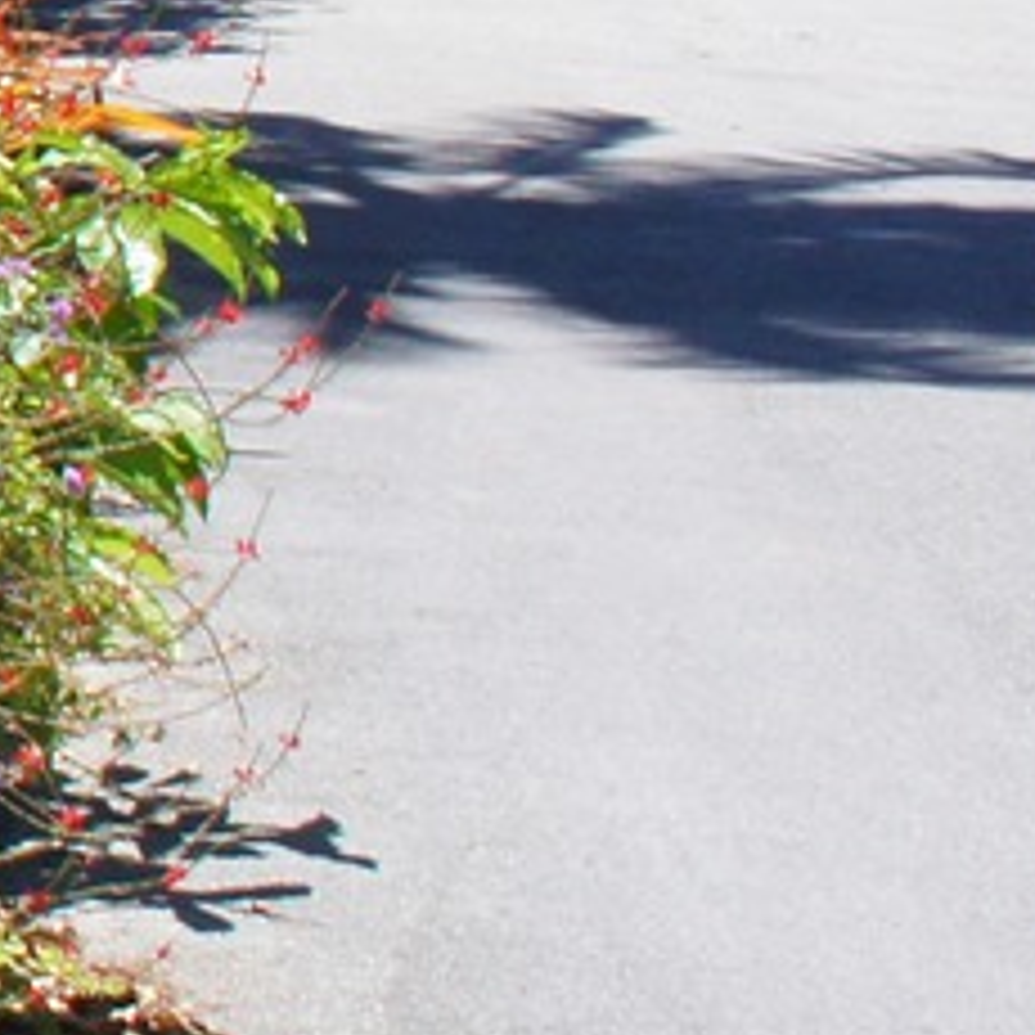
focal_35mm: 142
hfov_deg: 9.0
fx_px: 4803
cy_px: -502
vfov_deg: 11.8
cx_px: -2426
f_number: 13
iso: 320
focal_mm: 16
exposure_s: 1/250
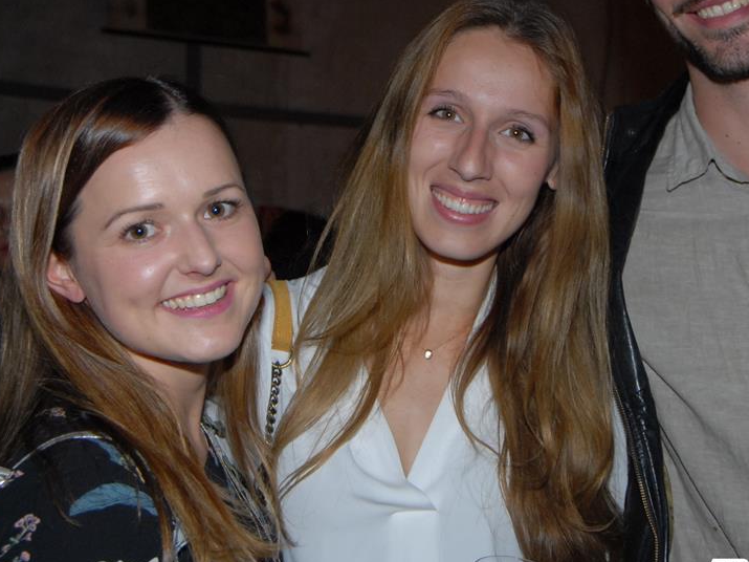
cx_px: 451
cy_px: 197
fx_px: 1601
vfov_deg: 19.8
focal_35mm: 74
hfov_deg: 26.3
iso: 400
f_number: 5.6
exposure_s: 1/15
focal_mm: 32
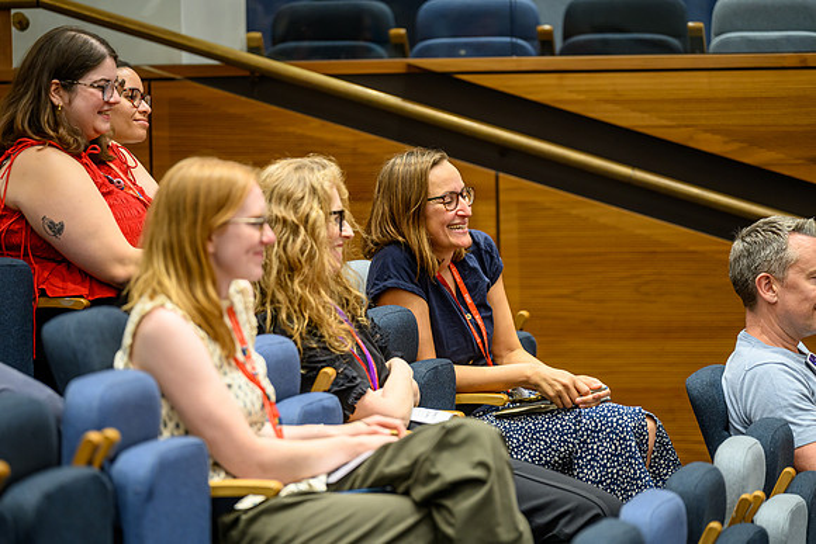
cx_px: 408
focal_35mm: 155
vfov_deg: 8.9
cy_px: 272
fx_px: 3508
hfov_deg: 13.3
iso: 1100
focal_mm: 150
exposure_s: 1/125
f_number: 2.8
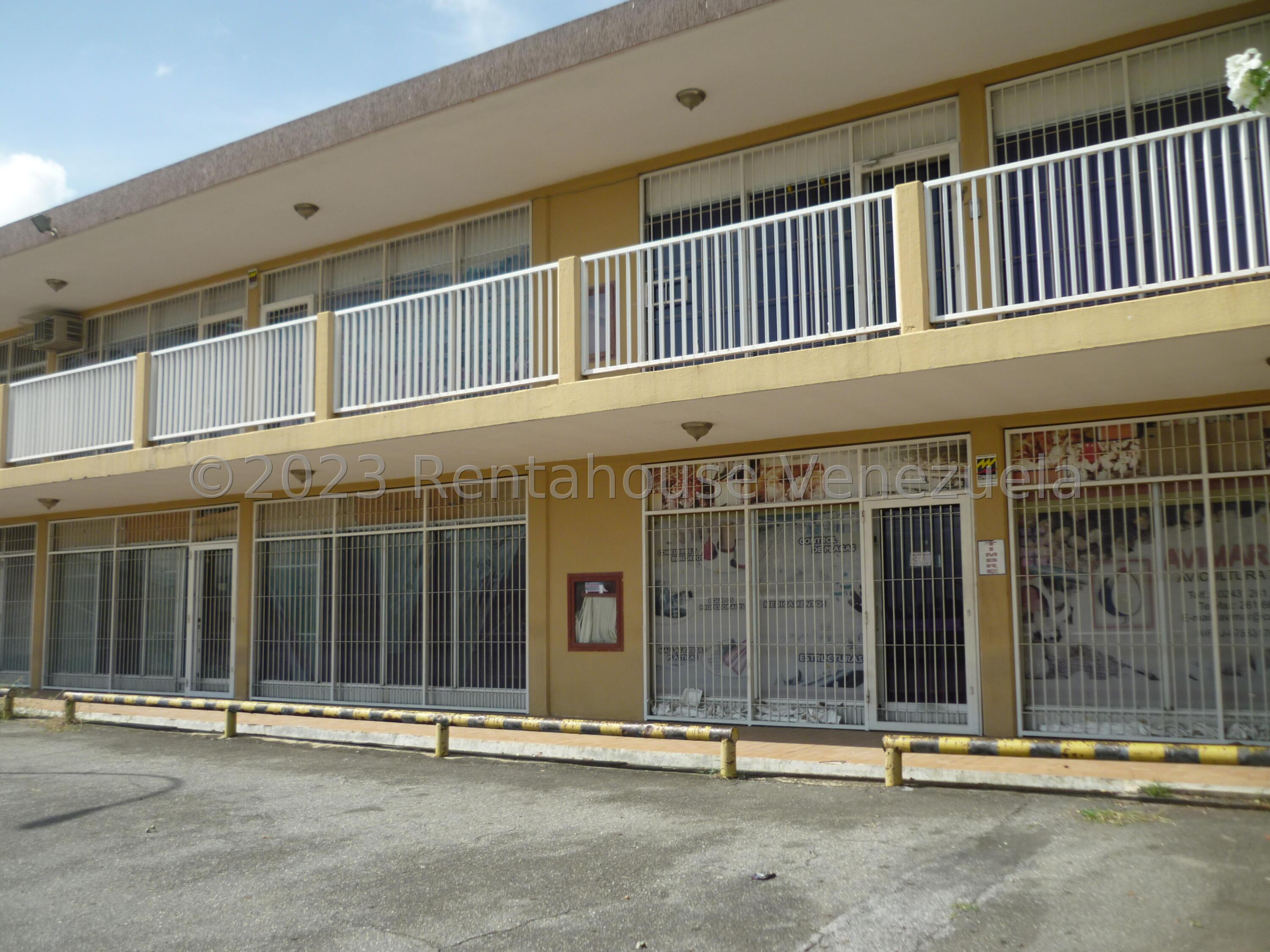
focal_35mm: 31
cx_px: 635
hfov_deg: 58.4
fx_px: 1137
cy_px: 476
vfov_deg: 45.4
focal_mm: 5.5
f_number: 8
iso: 100
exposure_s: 1/200
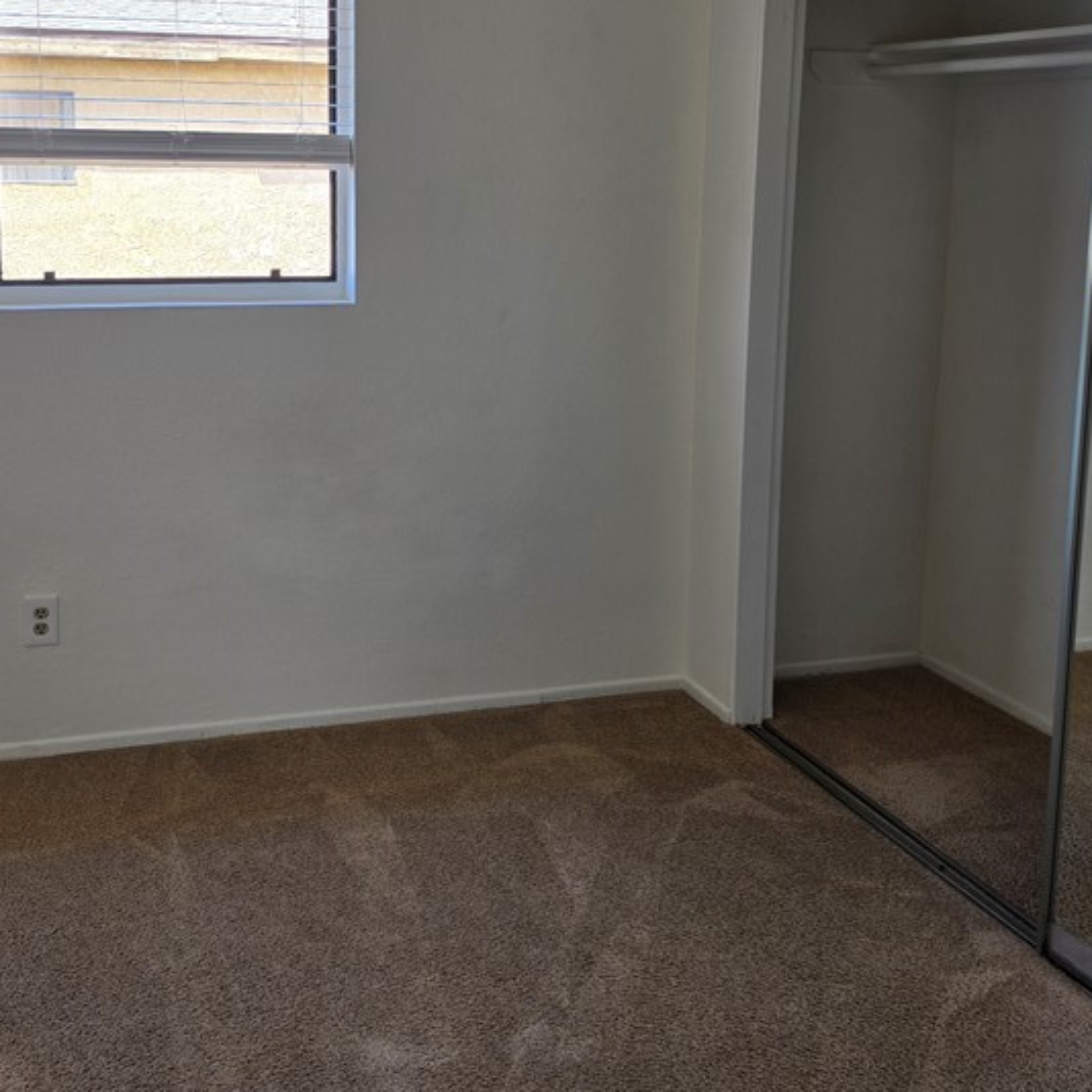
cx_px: 425
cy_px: 344
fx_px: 1392
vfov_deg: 42.1
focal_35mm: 39
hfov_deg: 42.6
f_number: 1.4
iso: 25
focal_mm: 6.5
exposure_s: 1/120
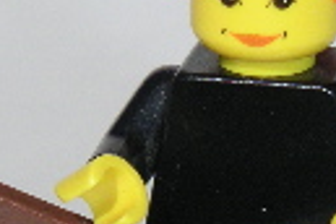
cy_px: 169
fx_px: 3341
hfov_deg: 5.8
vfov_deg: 3.8
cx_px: 224
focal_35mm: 358
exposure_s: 1/1000
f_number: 8
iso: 160
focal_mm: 17.1
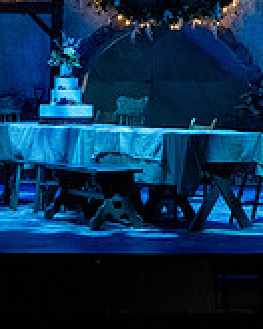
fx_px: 1537
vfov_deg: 12.0
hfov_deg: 9.7
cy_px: -39
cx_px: 215
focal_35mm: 158
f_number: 5
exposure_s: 1/160
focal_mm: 48
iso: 1600
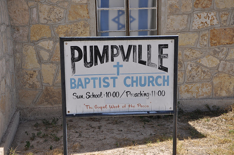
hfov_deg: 35.1
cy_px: 78
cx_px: 117
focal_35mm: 57
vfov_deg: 23.7
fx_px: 370
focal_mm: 38
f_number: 7.1
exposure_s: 1/200
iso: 200
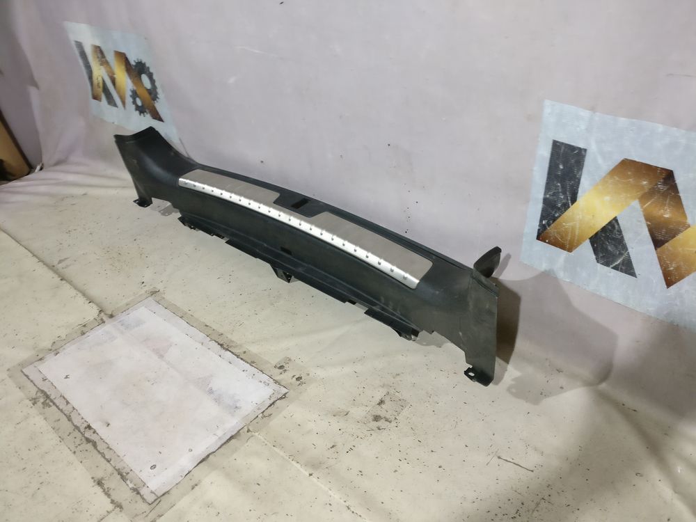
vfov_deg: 49.7
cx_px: 348
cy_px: 261
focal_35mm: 28
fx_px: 563
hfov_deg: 63.4
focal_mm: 4.26
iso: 400
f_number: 2
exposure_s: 1/25
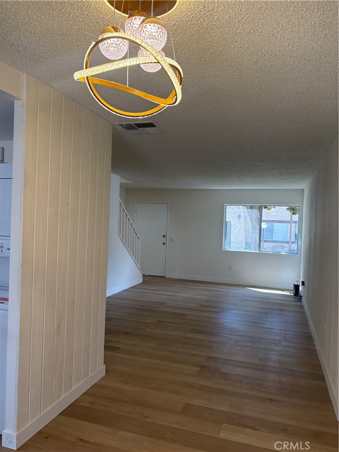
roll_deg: -0.7
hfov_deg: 53.1
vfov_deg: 67.3
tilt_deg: +0.7
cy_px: 226
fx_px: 339
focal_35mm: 26
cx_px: 170
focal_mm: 5.96
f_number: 1.6
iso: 100
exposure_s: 1/232
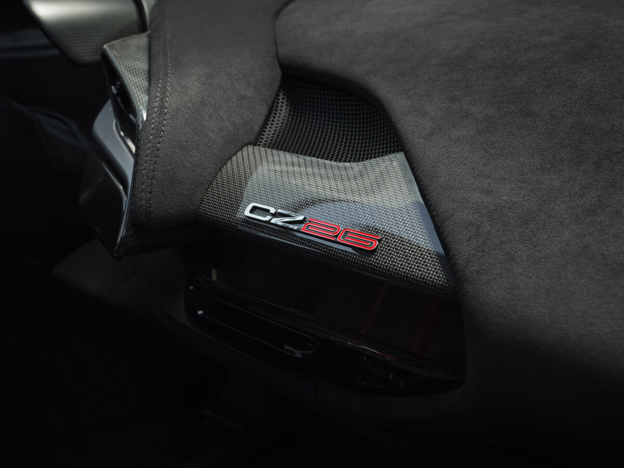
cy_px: 234
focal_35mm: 51
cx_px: 312
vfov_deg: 28.6
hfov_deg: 37.5
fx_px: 919
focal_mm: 64
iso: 2500
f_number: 13
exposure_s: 1/200
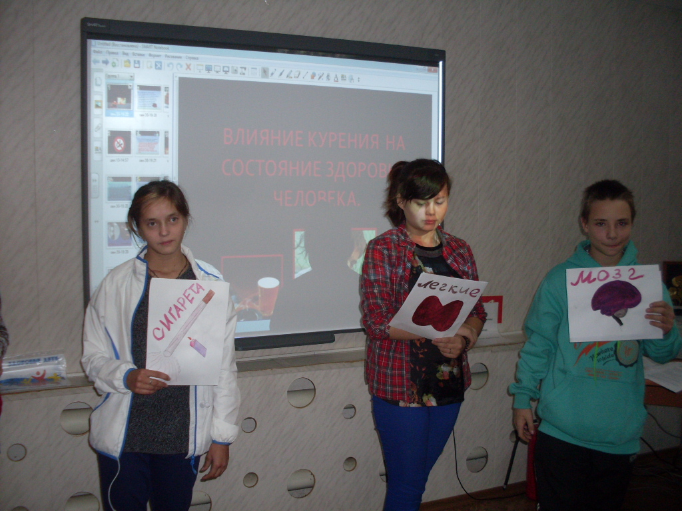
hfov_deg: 49.0
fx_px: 749
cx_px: 341
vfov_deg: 37.7
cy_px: 256
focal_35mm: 38
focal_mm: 6.3
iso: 100
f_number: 2.8
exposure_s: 1/45
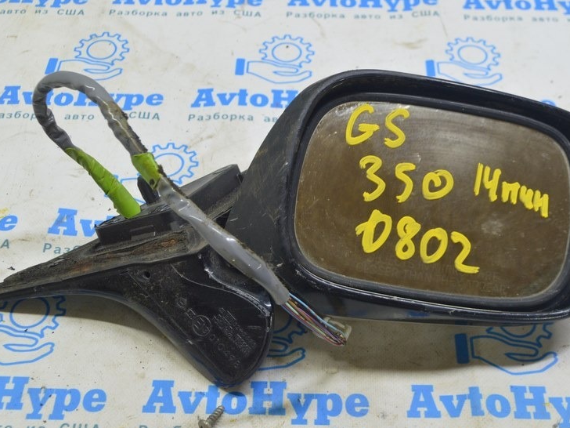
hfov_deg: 37.7
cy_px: 217
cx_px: 292
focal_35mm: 51
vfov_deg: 28.7
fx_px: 834
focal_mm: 25
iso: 400
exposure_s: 1/20
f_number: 5.6
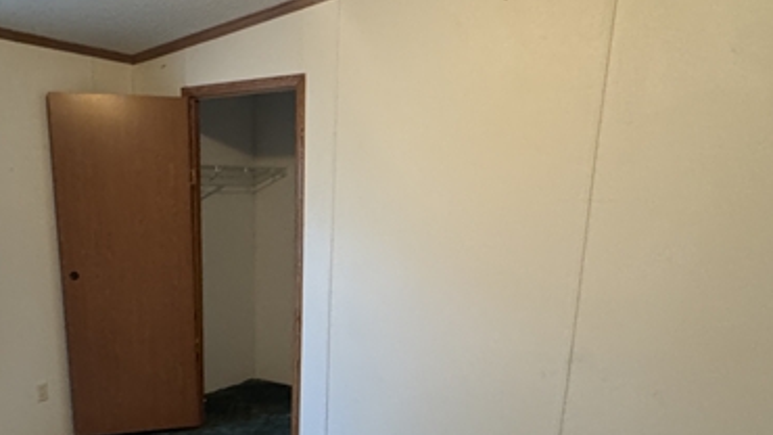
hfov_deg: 58.5
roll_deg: -0.1
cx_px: 274
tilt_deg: -16.7
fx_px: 676
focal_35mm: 33
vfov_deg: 33.9
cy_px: 383
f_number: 2.2
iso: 800
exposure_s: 1/60
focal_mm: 2.22
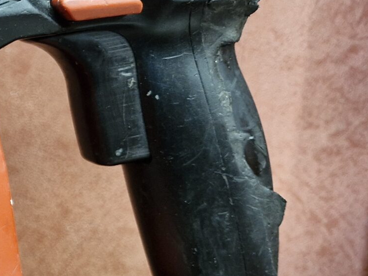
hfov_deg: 19.8
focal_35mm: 79
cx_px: -250
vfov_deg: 18.6
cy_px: 176
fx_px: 840
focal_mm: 5.54
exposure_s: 1/100
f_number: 1.8
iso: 50
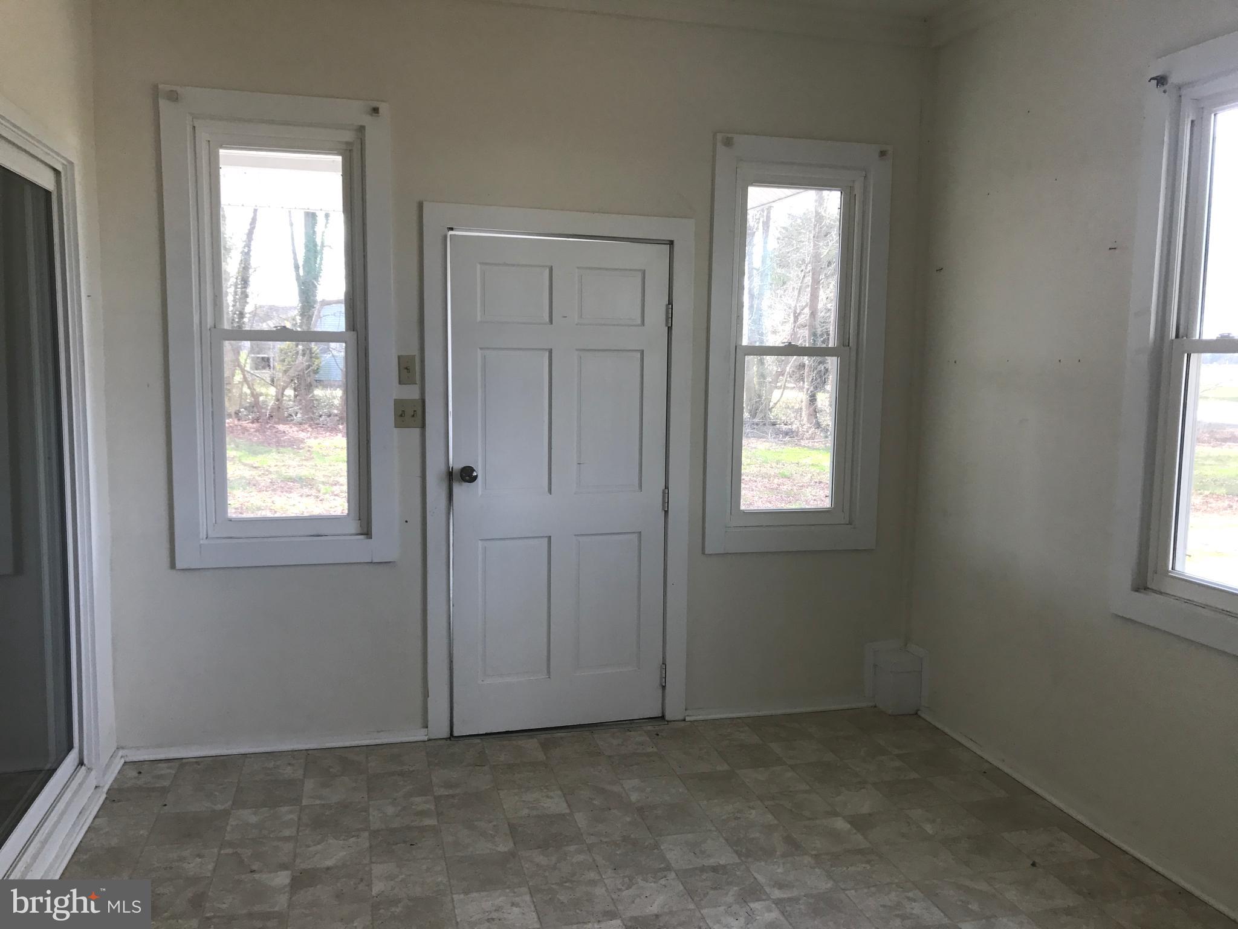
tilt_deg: -5.9
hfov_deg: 63.4
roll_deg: -1.1
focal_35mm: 28
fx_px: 1001
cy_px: 464
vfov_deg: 49.7
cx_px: 619
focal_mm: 3.99
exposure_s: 1/120
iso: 32
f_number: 1.8
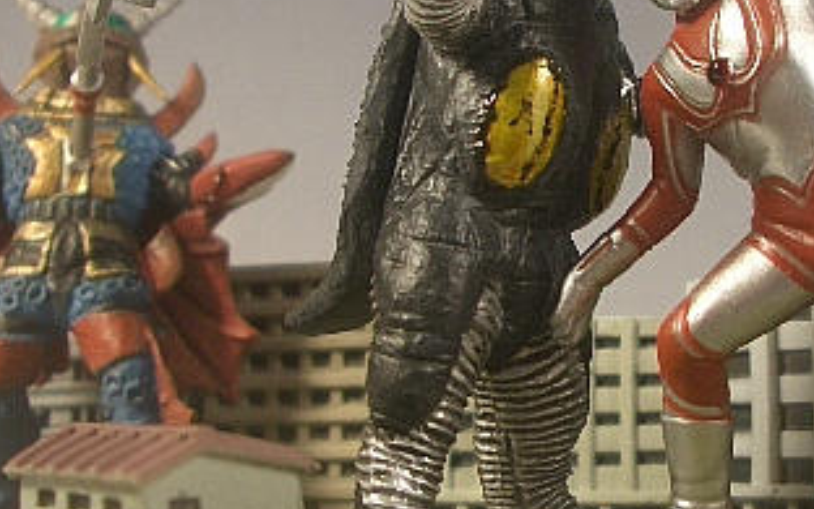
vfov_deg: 17.2
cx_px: 574
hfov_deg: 26.9
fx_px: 1686
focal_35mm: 76
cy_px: 271
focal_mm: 5.8
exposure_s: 1/160
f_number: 2.6
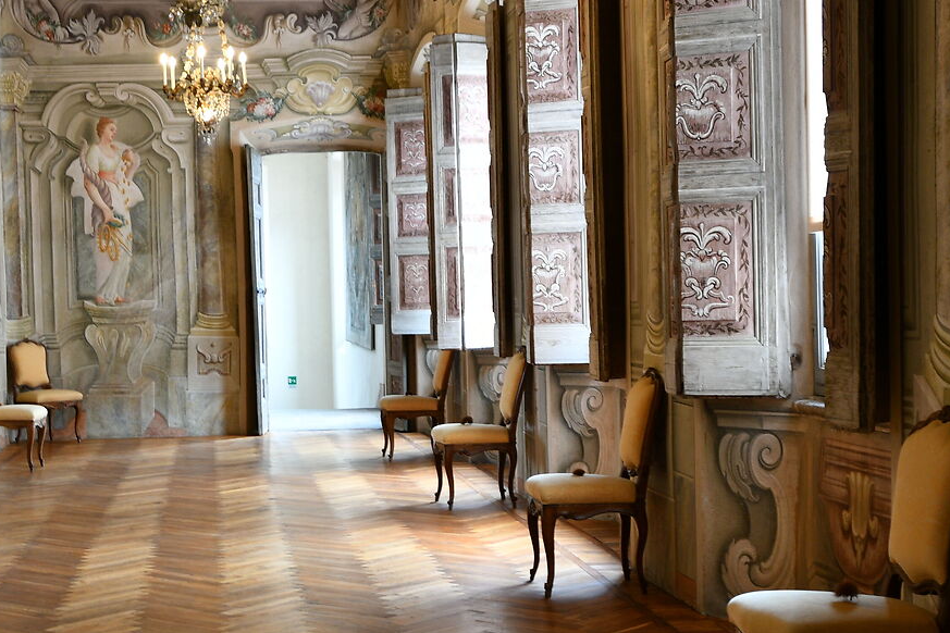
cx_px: 334
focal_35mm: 66
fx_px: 1742
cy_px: 365
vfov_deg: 20.6
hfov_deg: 30.3
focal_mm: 24
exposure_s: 1/20
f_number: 2.8
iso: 250
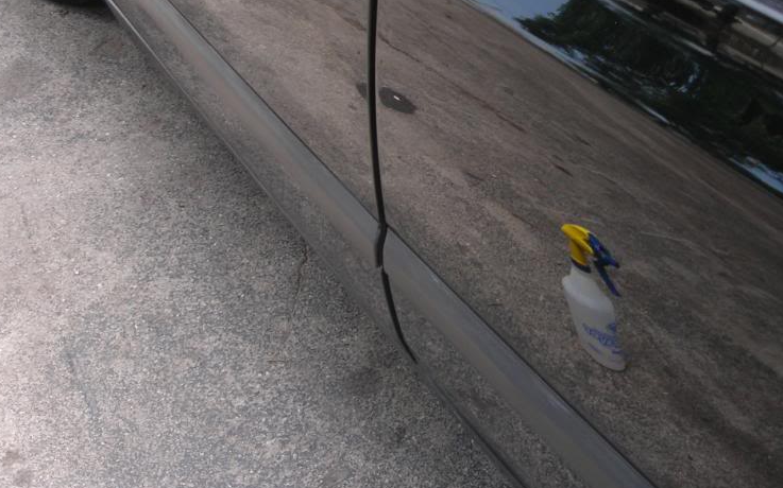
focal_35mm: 56
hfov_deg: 36.3
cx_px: 411
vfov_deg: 22.9
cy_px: 112
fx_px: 1195
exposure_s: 1/128
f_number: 3.2
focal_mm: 6.3
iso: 50
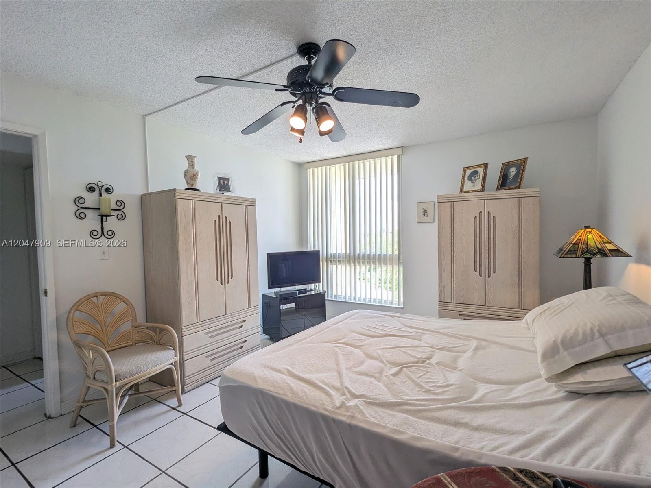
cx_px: 326
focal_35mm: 16
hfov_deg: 94.5
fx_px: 301
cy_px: 244
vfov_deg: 78.1
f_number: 2.2
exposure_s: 1/120
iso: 54
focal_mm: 2.35
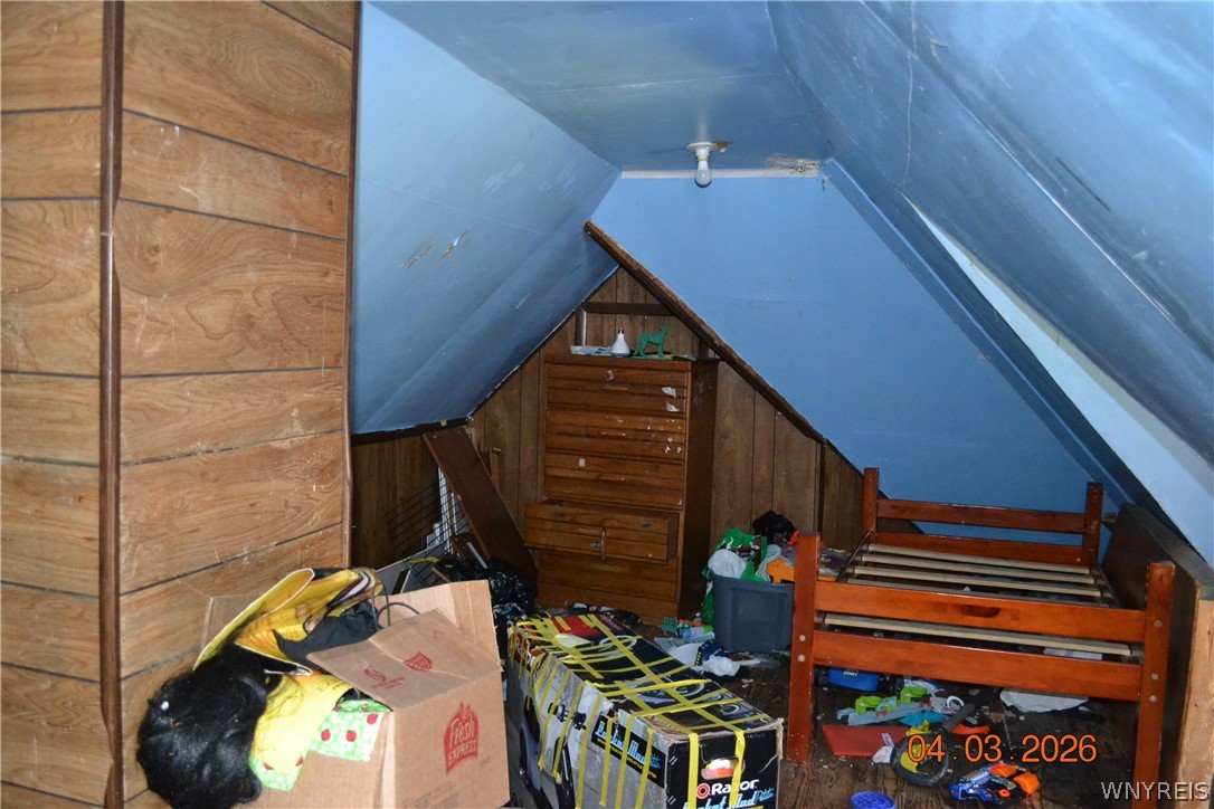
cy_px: 404
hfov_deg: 61.9
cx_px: 607
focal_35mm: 30
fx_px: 1012
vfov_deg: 43.6
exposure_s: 1/60
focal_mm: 20
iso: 3200
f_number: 3.8
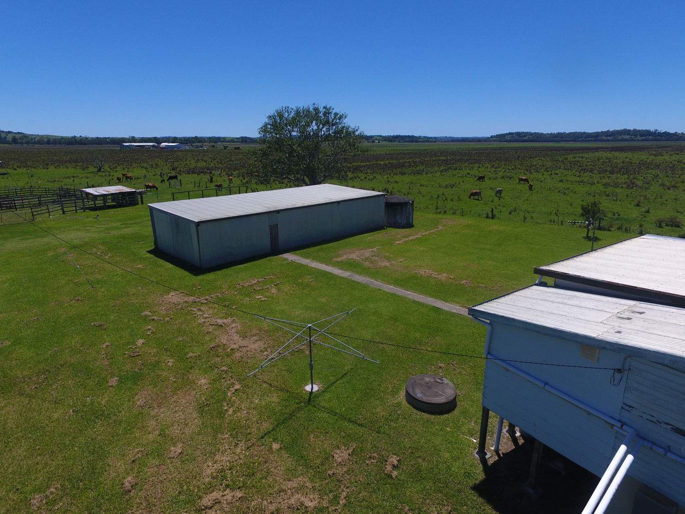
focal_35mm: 20
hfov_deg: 81.7
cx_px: 342
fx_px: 396
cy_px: 257
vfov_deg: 66.0
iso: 100
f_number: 2.8
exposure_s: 1/1555
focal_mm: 3.61
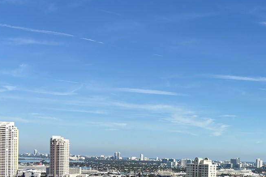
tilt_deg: -2.3
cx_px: 260
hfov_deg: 28.8
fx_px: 488
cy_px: 180
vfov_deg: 19.9
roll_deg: -2.4
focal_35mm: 66
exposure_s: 1/5348
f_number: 1.6
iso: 50
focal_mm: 5.96
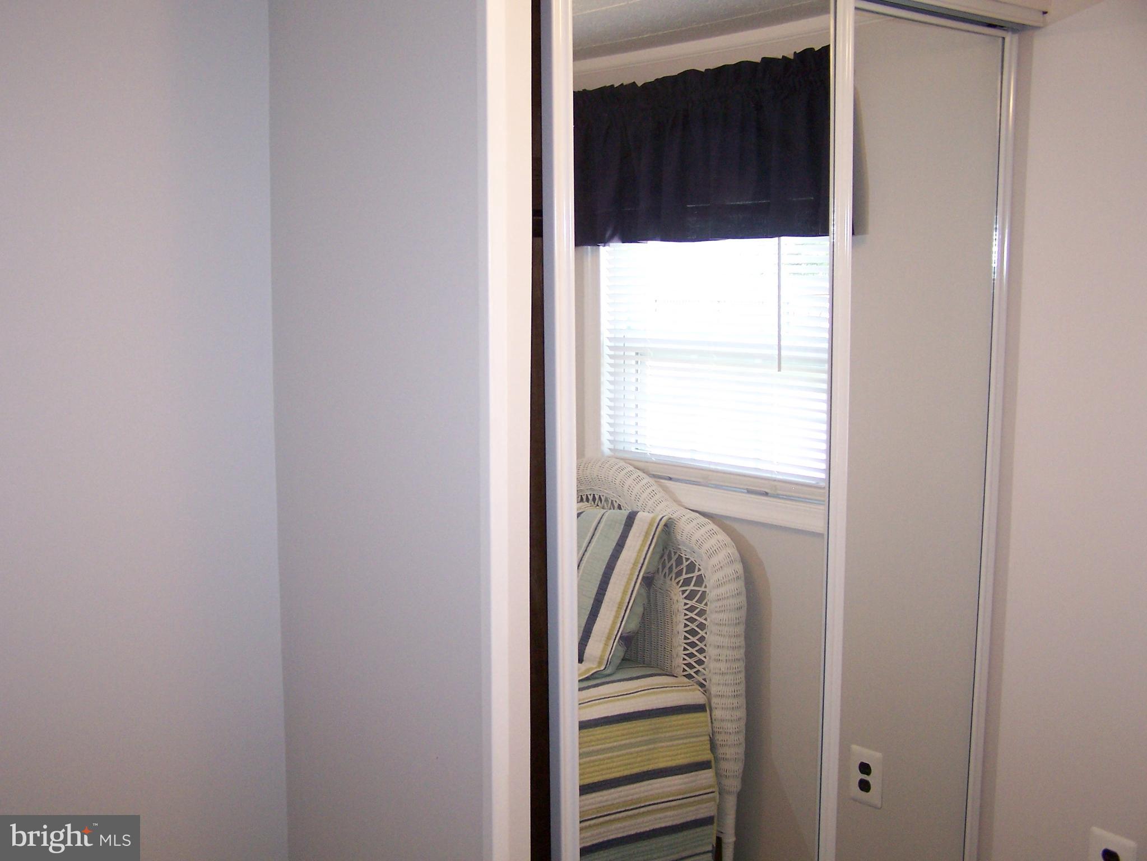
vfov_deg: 37.7
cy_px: 430
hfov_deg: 49.0
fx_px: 1259
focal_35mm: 38
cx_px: 574
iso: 140
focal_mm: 6.3
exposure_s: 1/60
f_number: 2.8
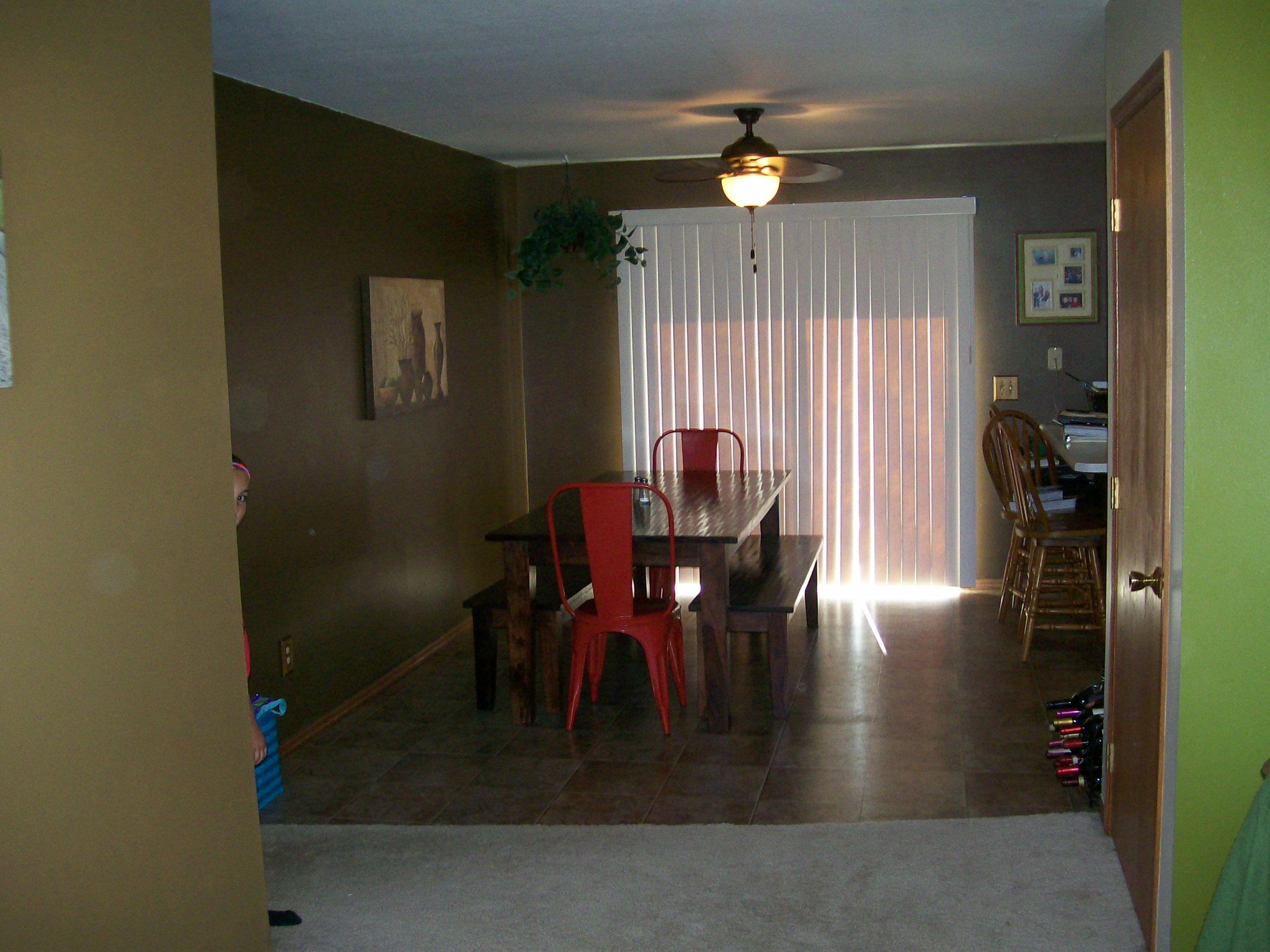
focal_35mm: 36
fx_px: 1321
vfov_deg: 39.7
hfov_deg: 51.4
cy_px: 476
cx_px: 635
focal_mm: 6
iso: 140
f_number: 2.7
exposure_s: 1/64
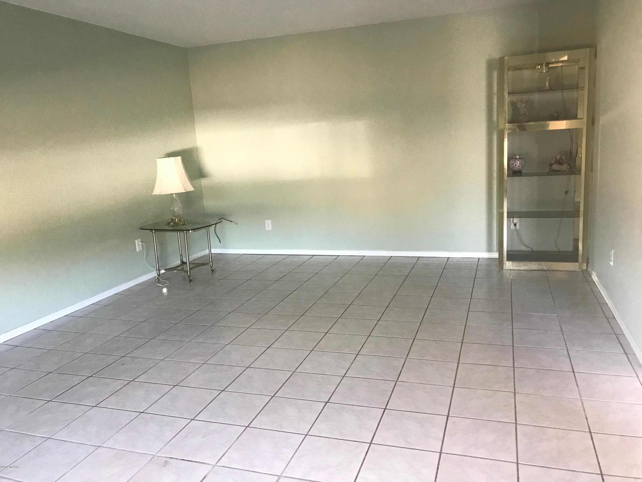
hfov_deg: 63.4
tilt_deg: -12.0
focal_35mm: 28
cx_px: 321
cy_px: 241
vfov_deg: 49.7
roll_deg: +4.4
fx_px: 519
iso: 50
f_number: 1.8
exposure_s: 1/15
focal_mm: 3.99
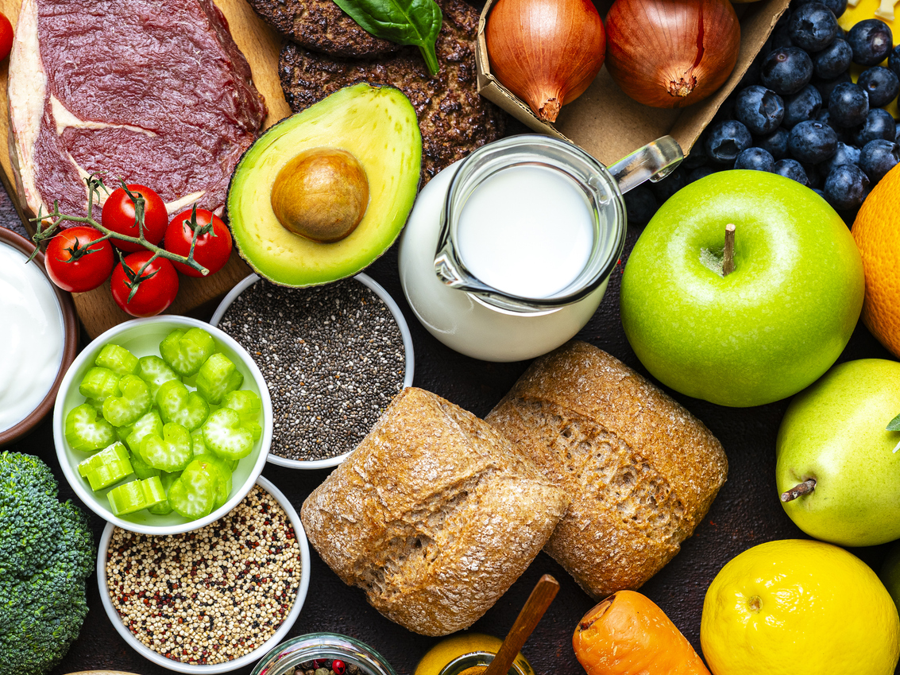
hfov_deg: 26.6
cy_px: 353
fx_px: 1871
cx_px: 212
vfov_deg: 20.4
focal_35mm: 72
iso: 100
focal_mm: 40
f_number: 5
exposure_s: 1/100
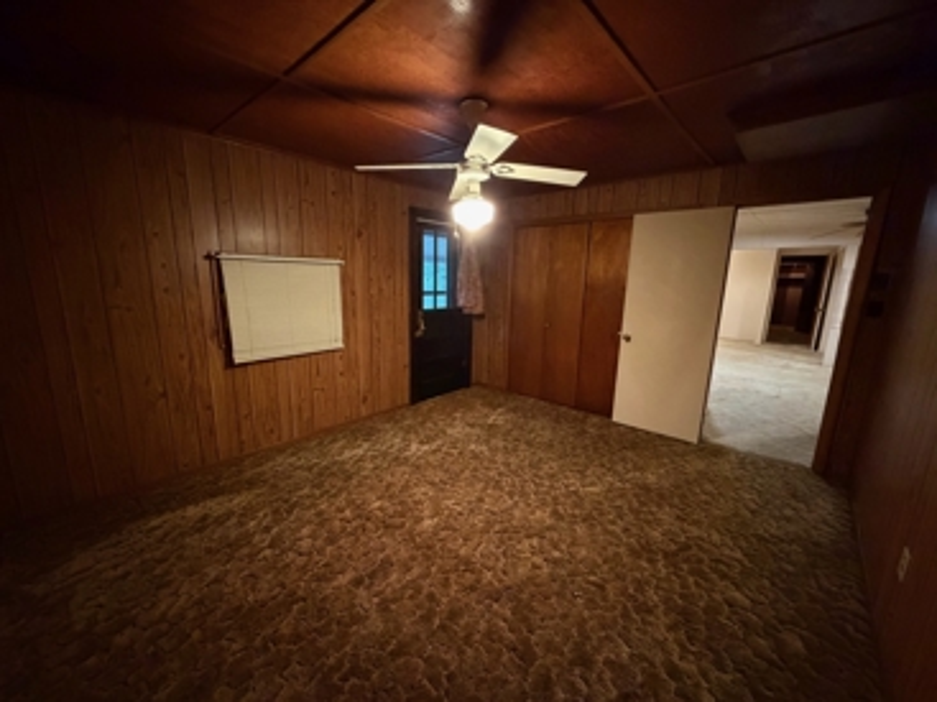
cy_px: 351
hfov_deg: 102.1
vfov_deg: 85.6
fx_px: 379
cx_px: 468
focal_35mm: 14
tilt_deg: -11.8
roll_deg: -0.8
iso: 1250
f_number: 2.2
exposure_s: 1/30
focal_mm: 2.22
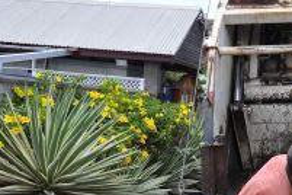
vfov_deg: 19.7
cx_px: 327
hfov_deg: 27.4
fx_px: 543
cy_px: 194
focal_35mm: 67
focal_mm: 18
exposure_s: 1/250
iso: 200
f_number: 7.1
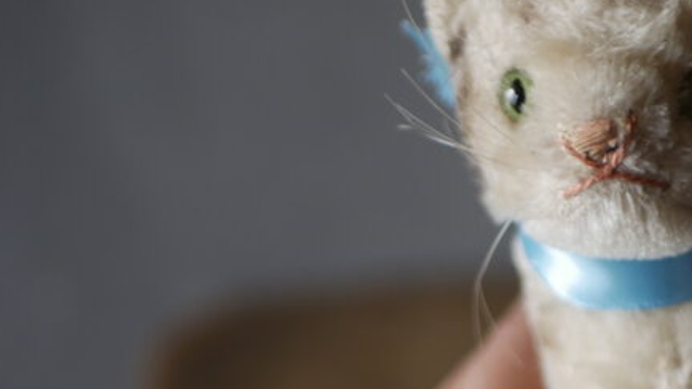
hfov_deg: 19.8
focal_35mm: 107
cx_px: 554
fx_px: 1963
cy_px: 233
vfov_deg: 11.3
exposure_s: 1/80
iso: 200
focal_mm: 25
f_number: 1.7
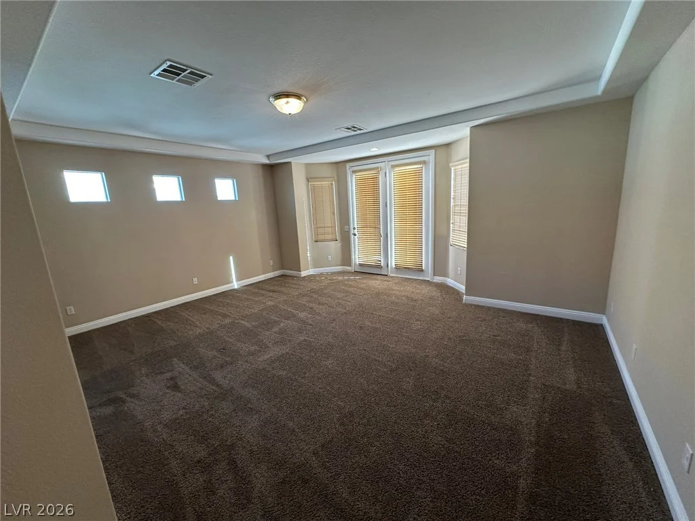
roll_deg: +2.9
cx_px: 348
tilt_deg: -10.4
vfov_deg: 85.7
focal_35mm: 14
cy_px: 260
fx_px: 281
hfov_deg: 102.1
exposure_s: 1/120
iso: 200
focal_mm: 2.22
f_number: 2.2
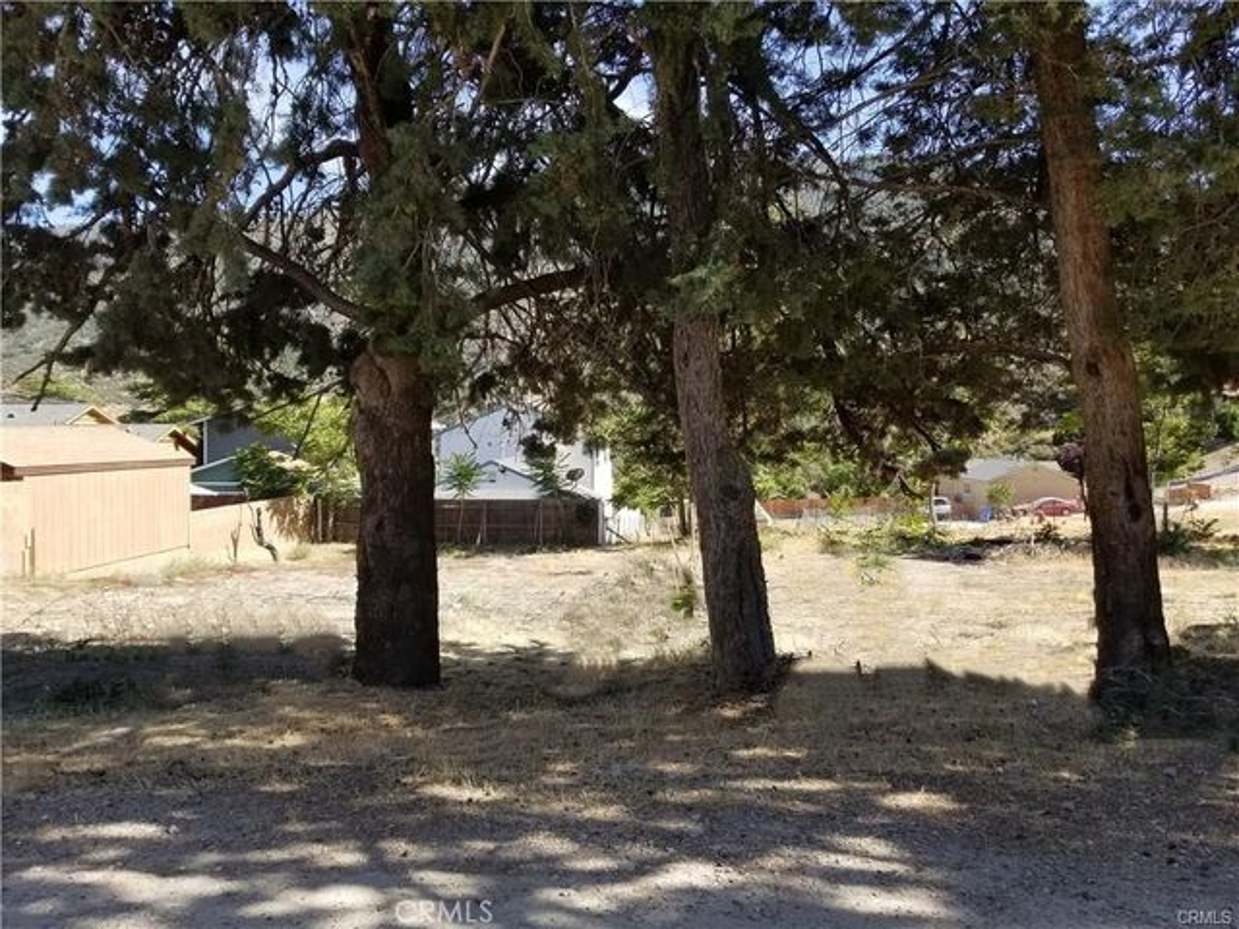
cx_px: 620
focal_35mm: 26
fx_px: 931
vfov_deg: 53.1
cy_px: 464
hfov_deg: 67.3
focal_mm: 4.3
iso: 50
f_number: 1.7
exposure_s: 1/996
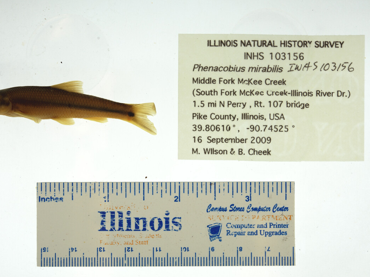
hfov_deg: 29.4
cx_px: 176
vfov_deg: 22.3
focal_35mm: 66
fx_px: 706
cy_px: 139
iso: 100
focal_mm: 60
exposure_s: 1/200
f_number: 10
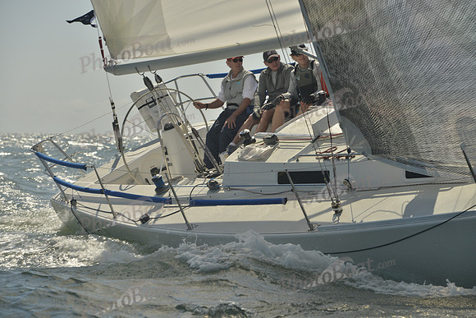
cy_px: 159
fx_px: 1785
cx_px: 238
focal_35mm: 135
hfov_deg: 15.2
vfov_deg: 10.2
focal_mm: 135
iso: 280
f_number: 8
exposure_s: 1/1000
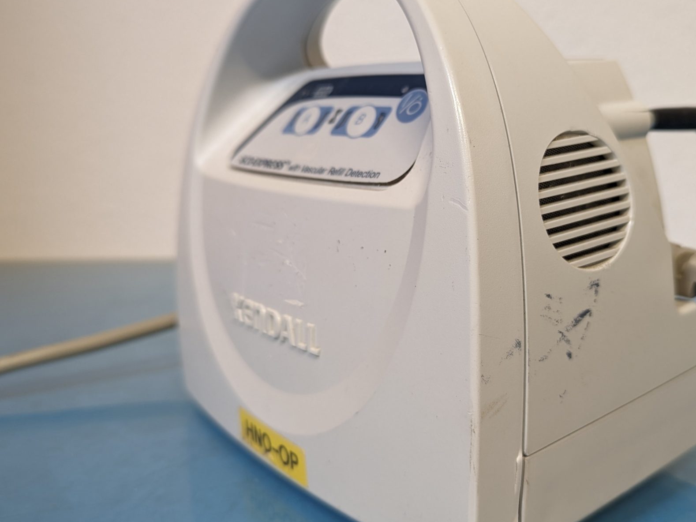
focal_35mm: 39
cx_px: 445
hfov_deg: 47.3
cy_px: 230
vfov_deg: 36.8
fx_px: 784
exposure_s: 1/25
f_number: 1.85
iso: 86
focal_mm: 6.81
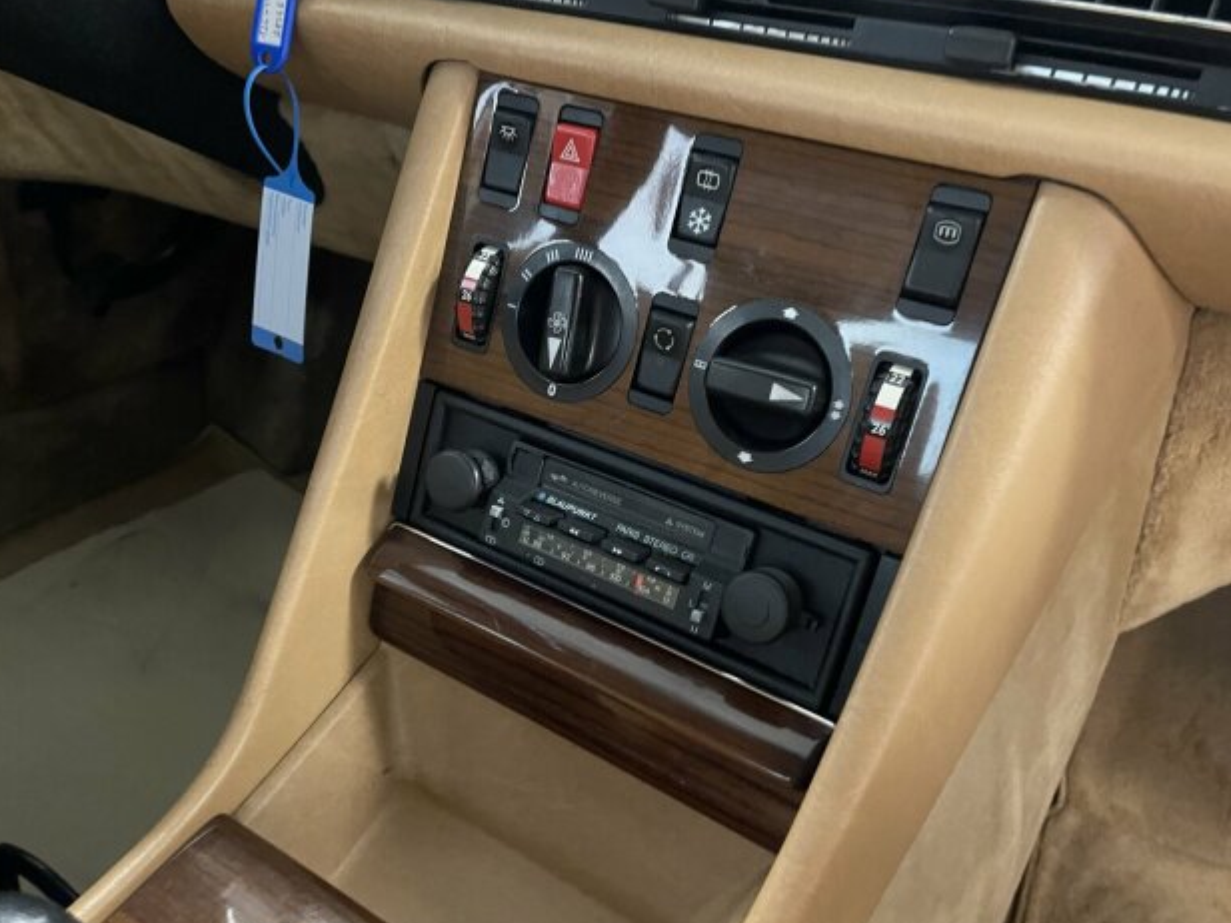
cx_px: 625
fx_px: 960
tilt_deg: -29.4
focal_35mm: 27
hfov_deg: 65.3
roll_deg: -6.2
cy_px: 458
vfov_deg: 51.4
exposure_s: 1/30
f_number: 1.6
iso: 800
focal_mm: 5.1
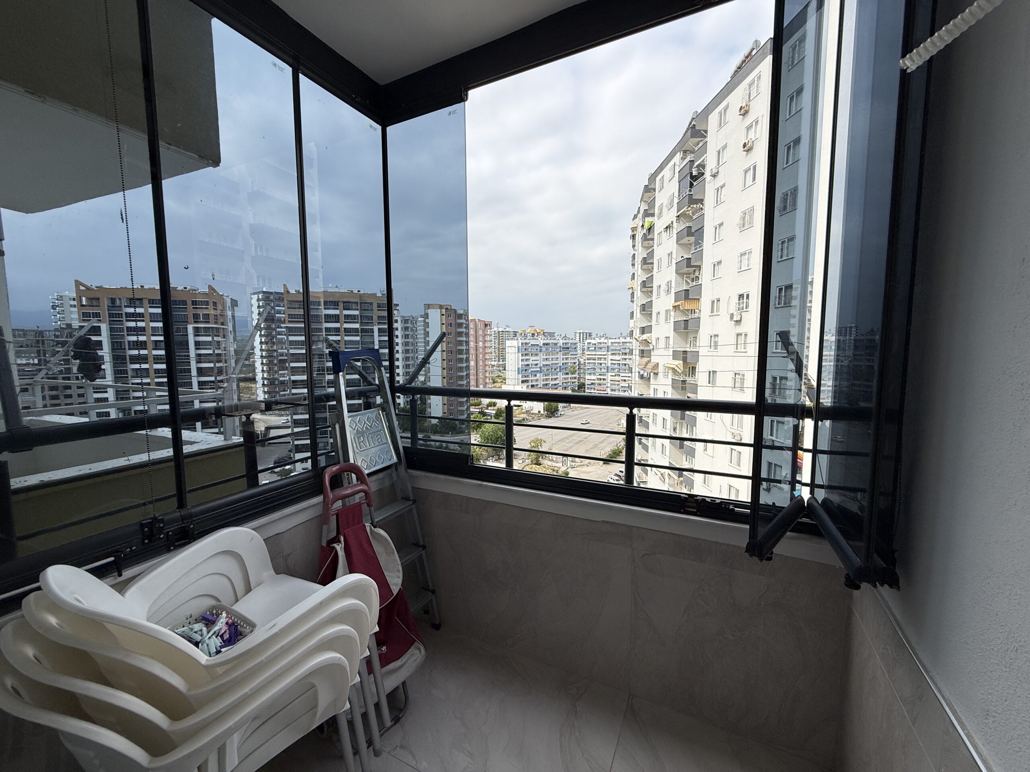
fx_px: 417
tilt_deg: -6.1
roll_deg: +0.4
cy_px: 386
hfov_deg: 102.1
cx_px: 515
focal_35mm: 14
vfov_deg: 85.7
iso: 50
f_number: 2.2
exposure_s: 1/1235
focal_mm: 2.22
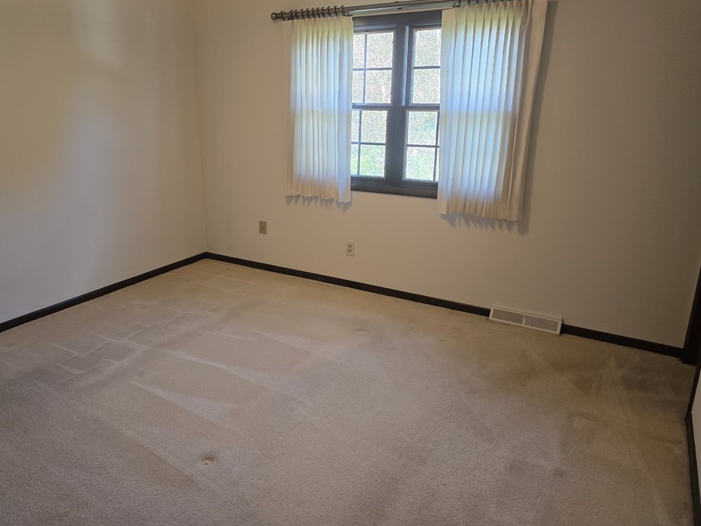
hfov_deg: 67.2
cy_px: 244
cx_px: 316
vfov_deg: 53.0
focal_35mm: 26
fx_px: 526
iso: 125
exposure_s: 1/120
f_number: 1.7
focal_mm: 6.3
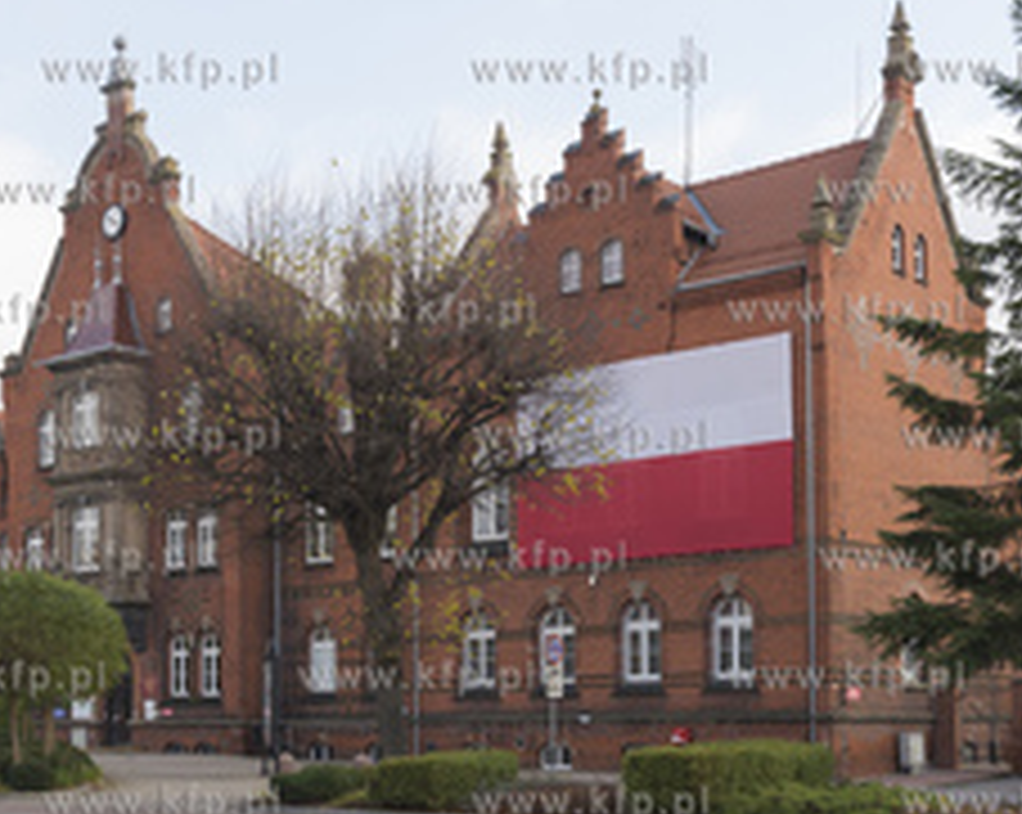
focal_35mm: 58
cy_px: 497
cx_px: 320
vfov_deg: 26.1
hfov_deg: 32.2
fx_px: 1752
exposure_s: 1/500
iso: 400
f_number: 4.5
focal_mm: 35
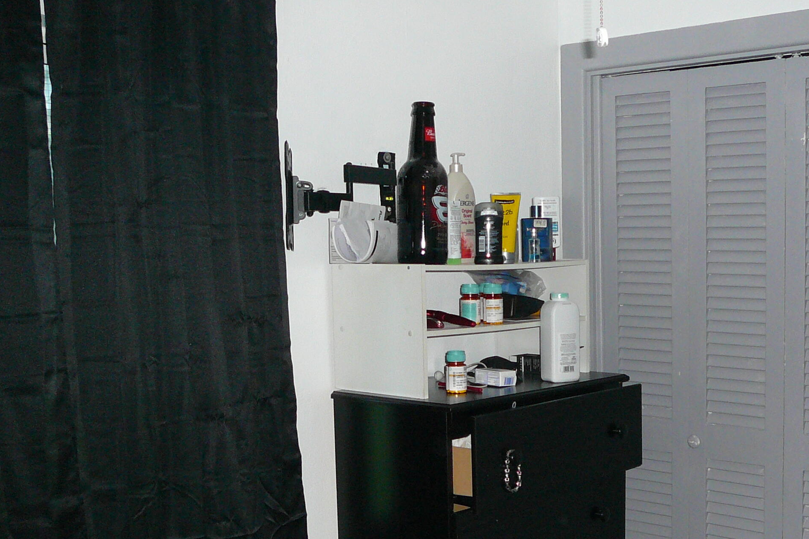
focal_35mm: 49
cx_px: 529
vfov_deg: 27.3
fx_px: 1101
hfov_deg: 39.9
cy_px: 366
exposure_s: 1/30
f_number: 2.8
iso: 200
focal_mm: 5.2
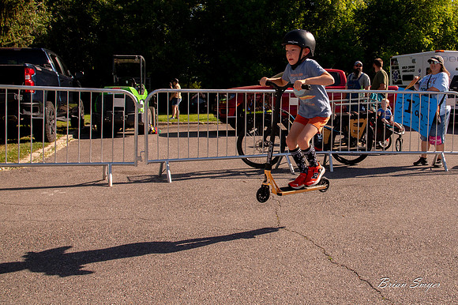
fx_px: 437
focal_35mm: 34
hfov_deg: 54.3
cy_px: 124
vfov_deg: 38.3
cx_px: 298
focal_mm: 24
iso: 800
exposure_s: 1/2500
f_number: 11
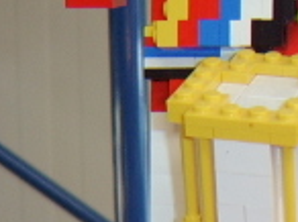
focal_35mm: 136
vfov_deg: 10.1
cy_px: 436
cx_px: 357
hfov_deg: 14.1
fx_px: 1169
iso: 141
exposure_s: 1/30
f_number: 2.7
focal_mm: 8.13
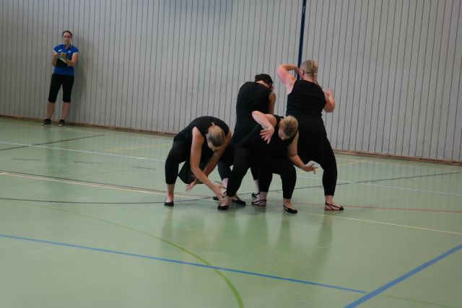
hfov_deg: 24.2
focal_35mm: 84
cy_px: 154
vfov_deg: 16.3
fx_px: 1078
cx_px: 231
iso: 1600
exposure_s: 1/80
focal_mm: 55
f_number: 5.6
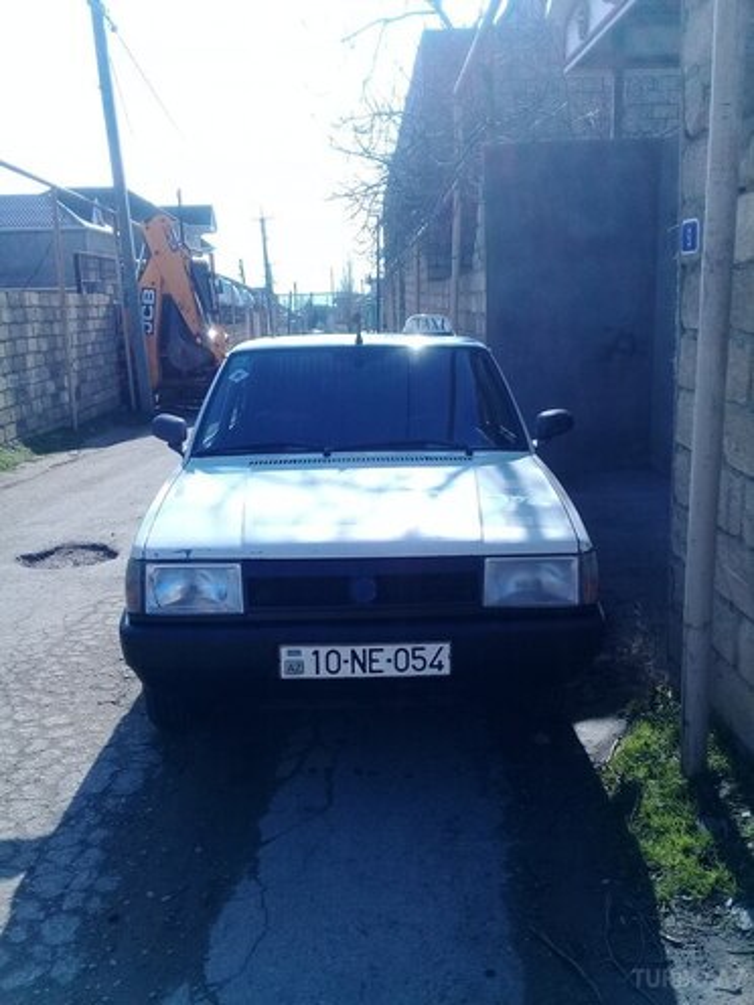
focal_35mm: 31
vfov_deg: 58.4
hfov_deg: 45.4
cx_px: 377
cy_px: 502
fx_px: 900
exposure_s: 1/1152
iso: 64
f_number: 2.2
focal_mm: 3.3
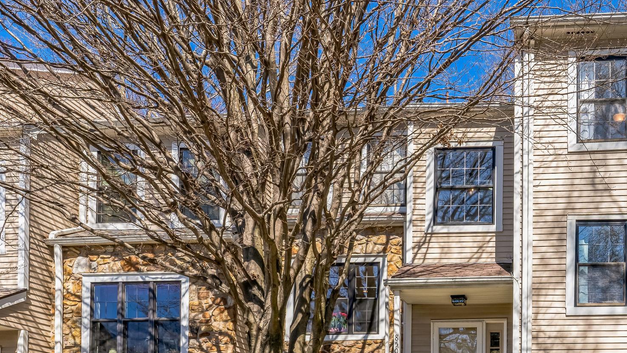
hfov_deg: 55.2
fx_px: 582
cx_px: 429
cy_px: 280
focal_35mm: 35
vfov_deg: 32.8
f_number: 11
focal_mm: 24
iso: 500
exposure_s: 1/500
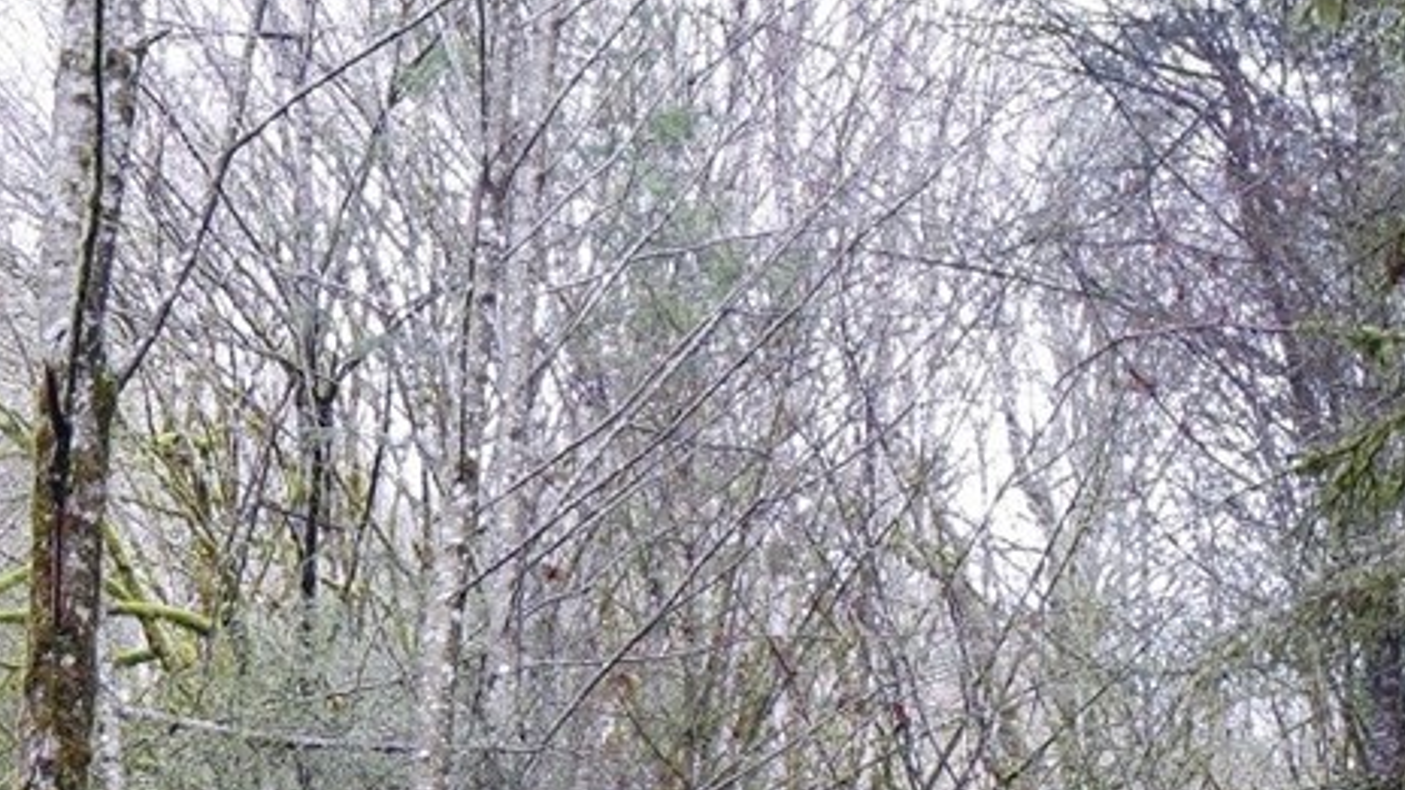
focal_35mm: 98
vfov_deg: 12.1
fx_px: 3651
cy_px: 950
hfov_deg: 21.6
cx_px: 1036
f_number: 4
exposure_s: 1/50
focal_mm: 15
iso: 200
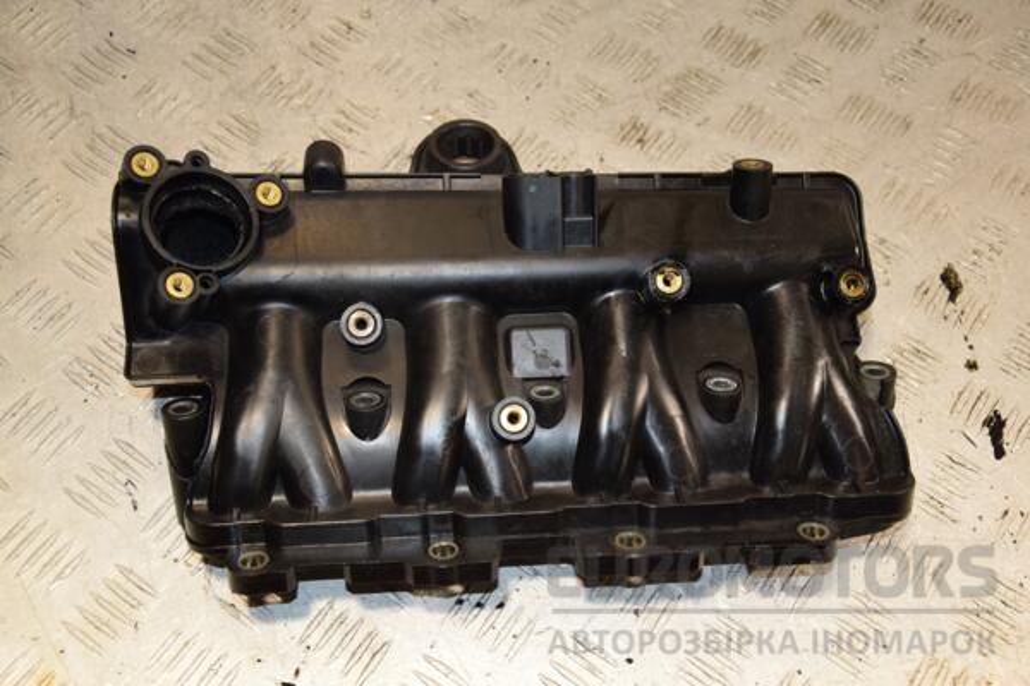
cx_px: 515
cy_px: 343
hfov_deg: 43.6
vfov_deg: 29.9
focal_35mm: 45
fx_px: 1287
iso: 800
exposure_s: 1/200
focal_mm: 30
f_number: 5.6
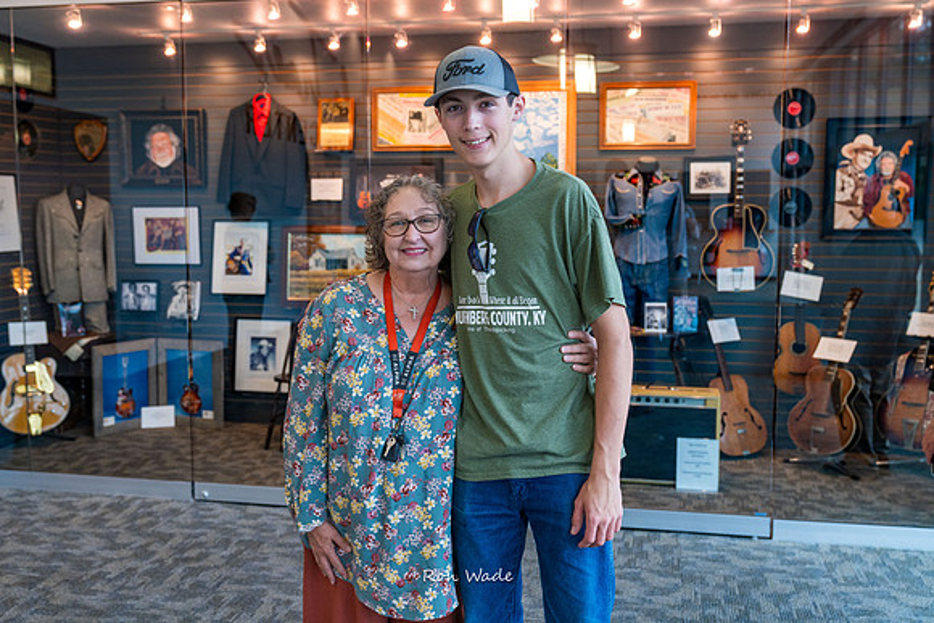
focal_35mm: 36
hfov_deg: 53.3
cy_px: 295
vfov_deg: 37.0
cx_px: 466
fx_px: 930
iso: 1250
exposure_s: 1/160
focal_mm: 34
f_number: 4
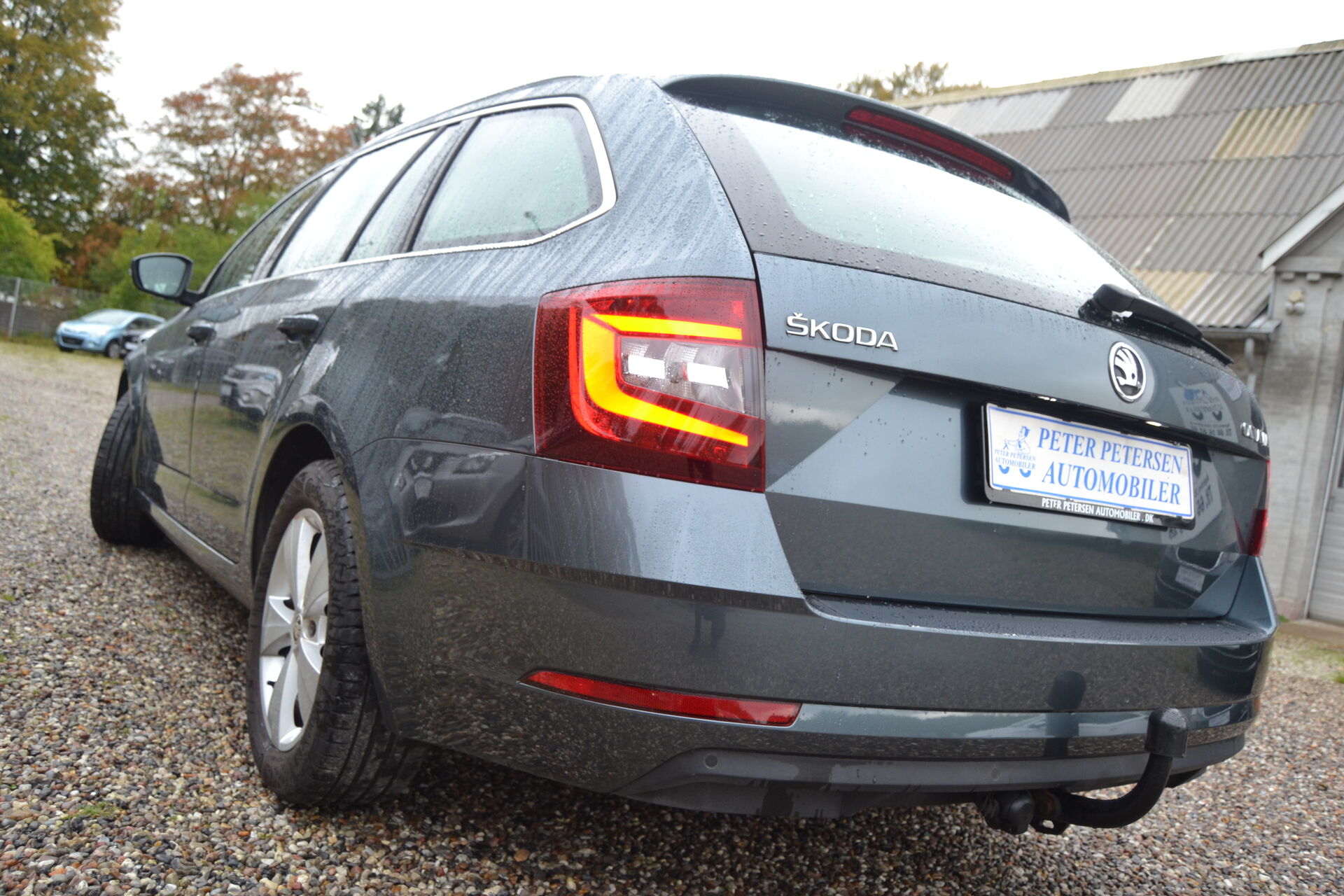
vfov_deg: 45.7
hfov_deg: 64.6
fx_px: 1064
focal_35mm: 28
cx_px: 672
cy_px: 448
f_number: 4
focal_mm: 19
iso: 400
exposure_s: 1/60
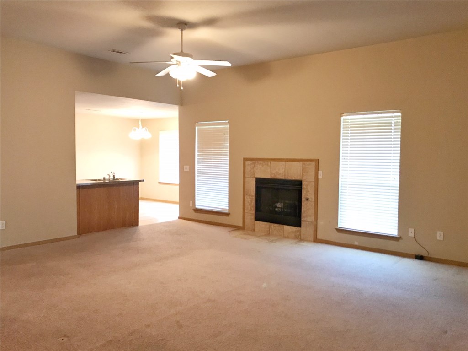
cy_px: 176
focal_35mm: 28
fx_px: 378
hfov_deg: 63.5
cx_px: 234
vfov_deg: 49.7
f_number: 1.8
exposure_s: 1/15
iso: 100
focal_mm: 3.99
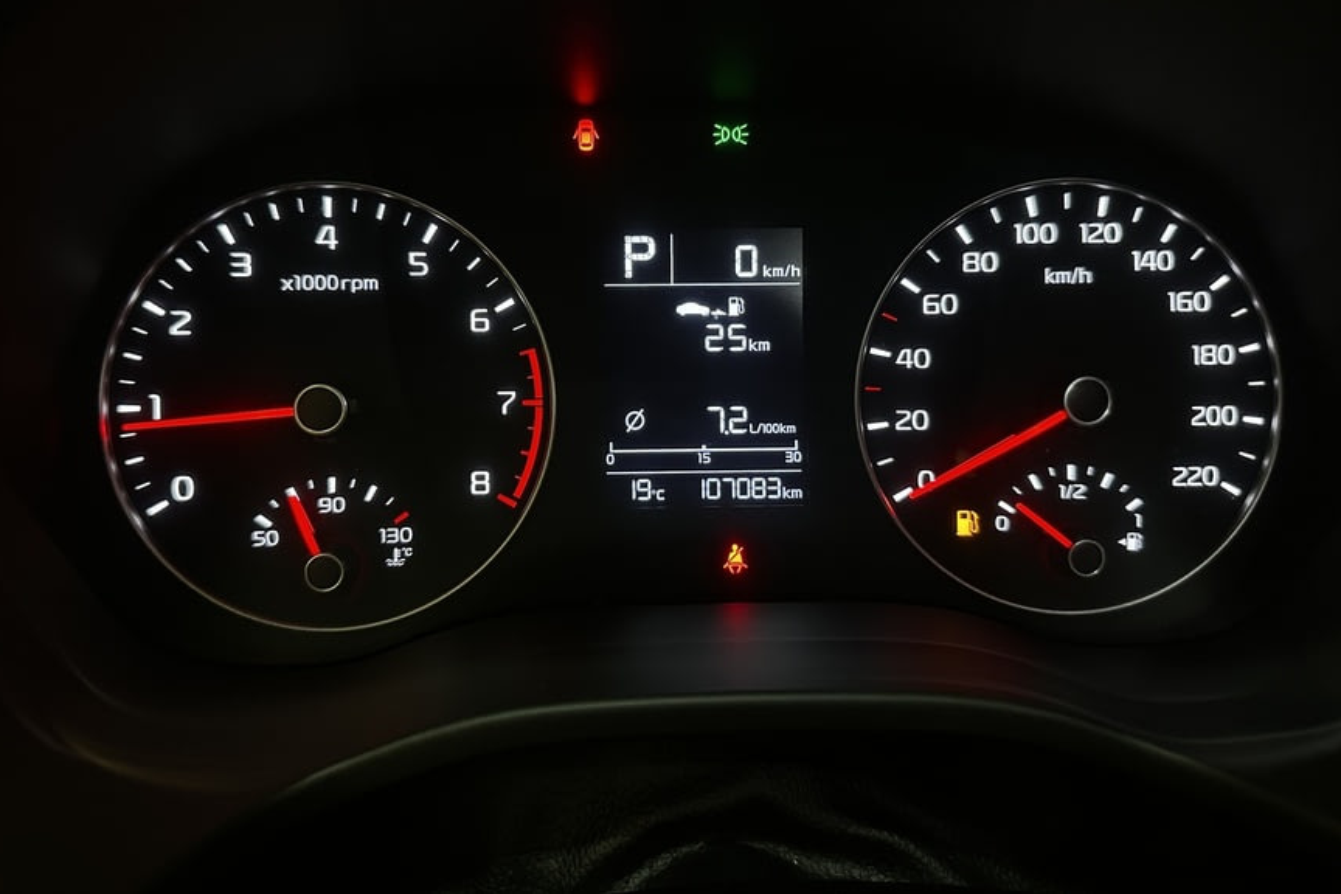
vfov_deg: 49.3
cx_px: 652
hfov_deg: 69.4
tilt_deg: -20.7
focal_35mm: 26
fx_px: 968
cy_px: 372
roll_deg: -0.6
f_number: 1.78
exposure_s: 1/50
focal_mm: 6.86
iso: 400
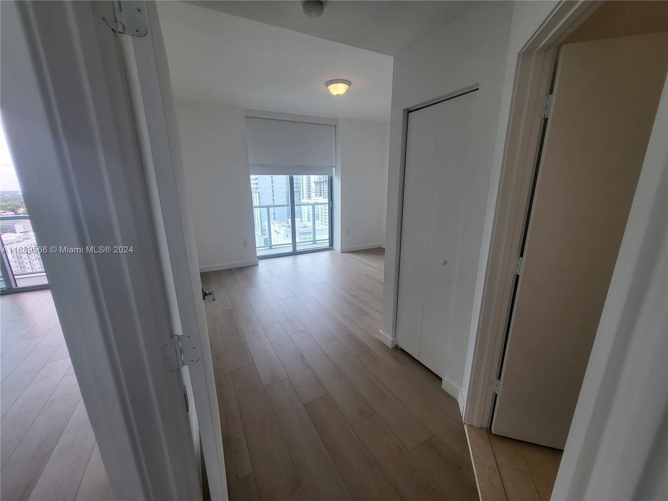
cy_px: 250
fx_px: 251
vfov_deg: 89.9
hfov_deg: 106.2
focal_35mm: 13
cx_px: 334
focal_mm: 1.74
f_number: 2.2
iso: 32
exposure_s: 1/120
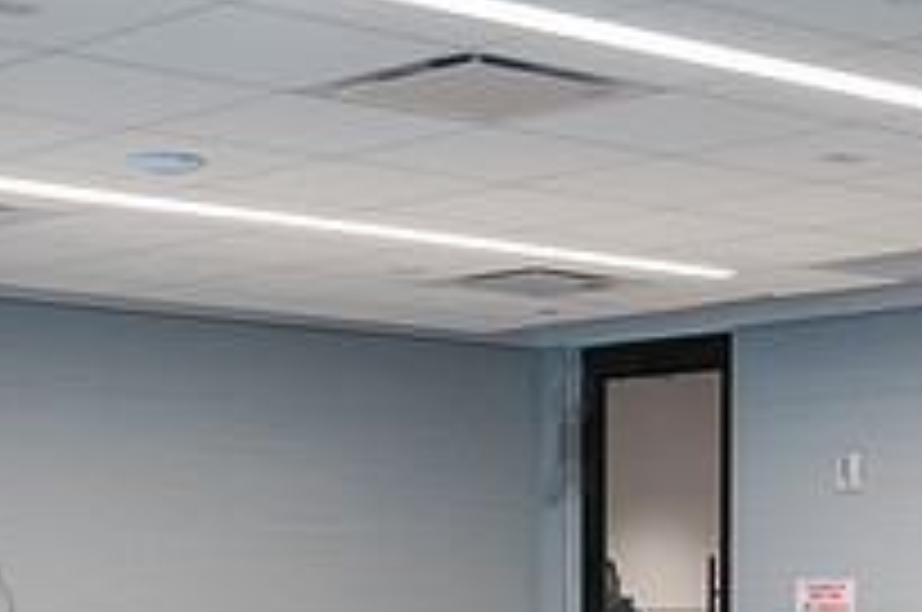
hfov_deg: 20.4
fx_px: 2557
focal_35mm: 100
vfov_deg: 13.0
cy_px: 860
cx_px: 567
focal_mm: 35
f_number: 4
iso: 5000
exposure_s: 1/250
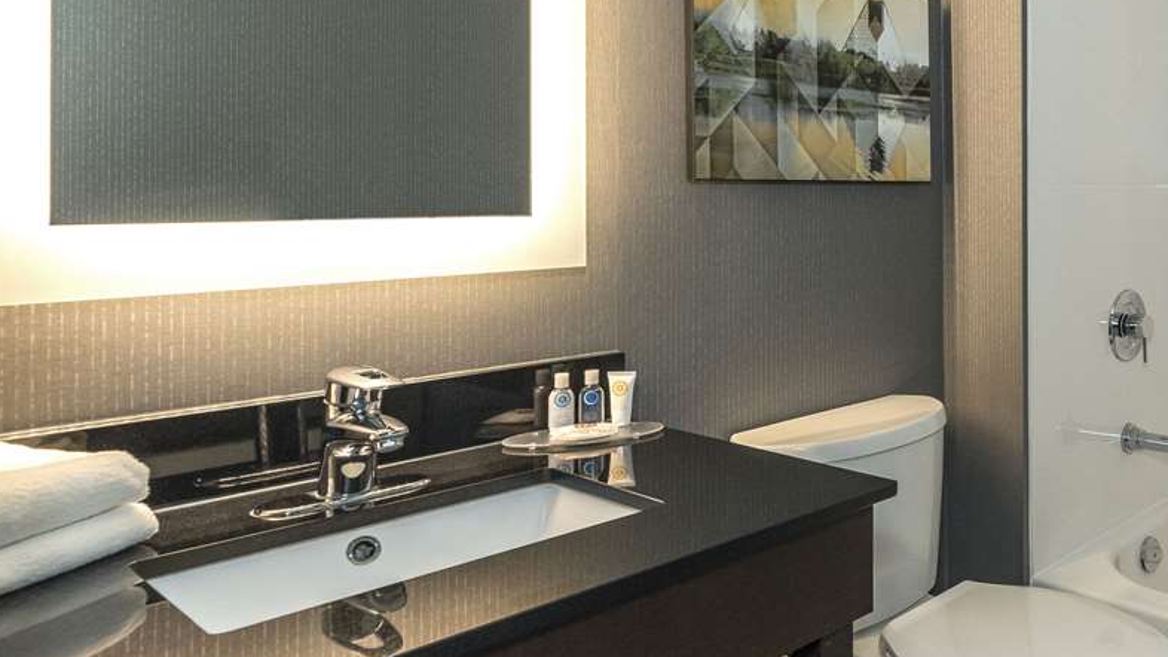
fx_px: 867
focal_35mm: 28
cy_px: 201
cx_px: 1034
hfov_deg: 58.8
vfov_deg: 40.8
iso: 1250
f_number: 8
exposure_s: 1/80
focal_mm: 14
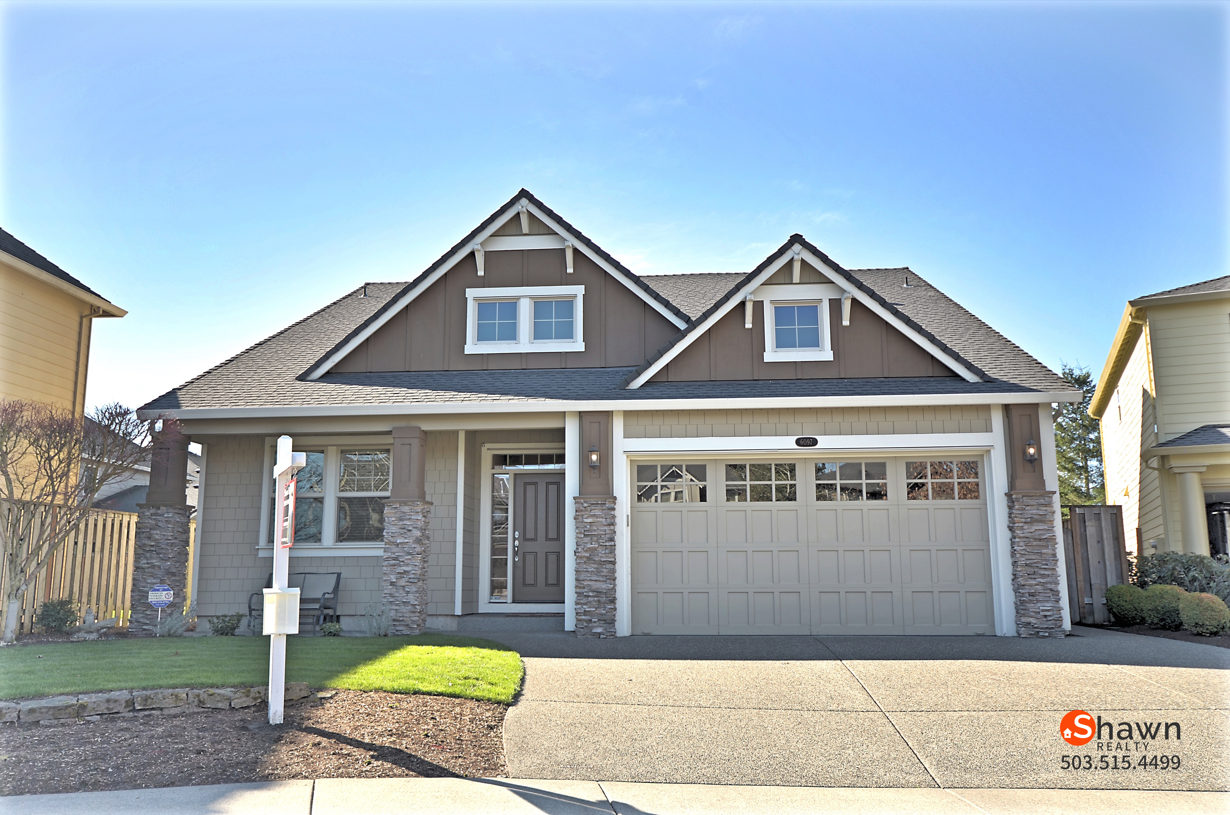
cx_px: 615
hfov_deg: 62.0
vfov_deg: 43.4
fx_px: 1023
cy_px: 408
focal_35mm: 30
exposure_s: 1/320
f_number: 6.3
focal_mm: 20
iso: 100
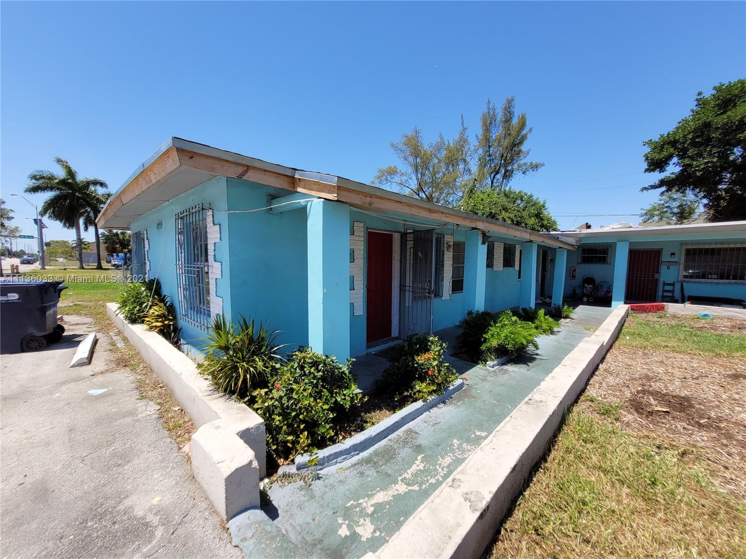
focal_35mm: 13
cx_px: 373
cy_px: 280
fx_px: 280
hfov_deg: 106.2
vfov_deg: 89.9
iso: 40
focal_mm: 1.74
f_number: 2.2
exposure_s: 1/1208
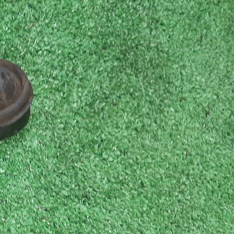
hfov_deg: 22.9
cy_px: 169
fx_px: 520
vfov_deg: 25.1
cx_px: -60
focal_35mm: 68
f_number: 1.7
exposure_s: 1/50
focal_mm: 3.93
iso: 205
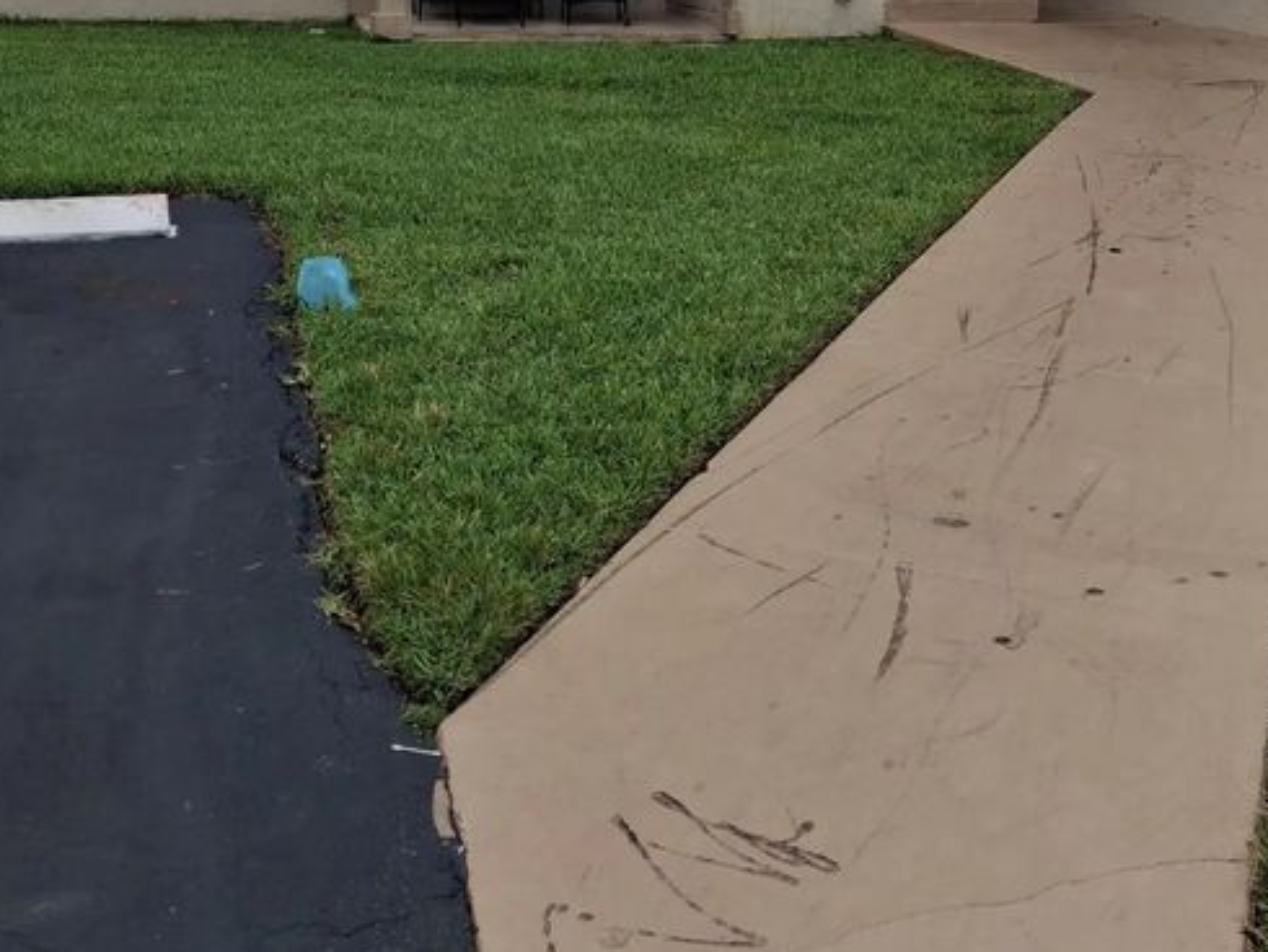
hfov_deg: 40.2
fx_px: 1722
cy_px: -107
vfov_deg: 28.0
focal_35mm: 47
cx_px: 499
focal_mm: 4
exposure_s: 1/294
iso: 25
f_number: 1.8
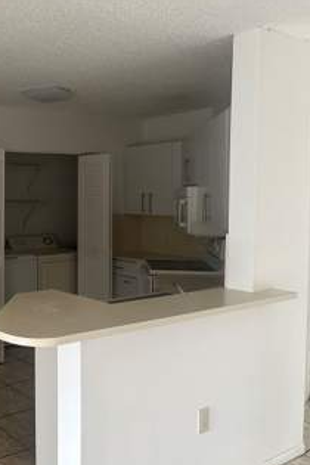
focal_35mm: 38
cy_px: 227
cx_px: -18
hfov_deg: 31.7
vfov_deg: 50.7
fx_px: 491
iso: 250
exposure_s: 1/84
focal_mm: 6.86
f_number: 1.78
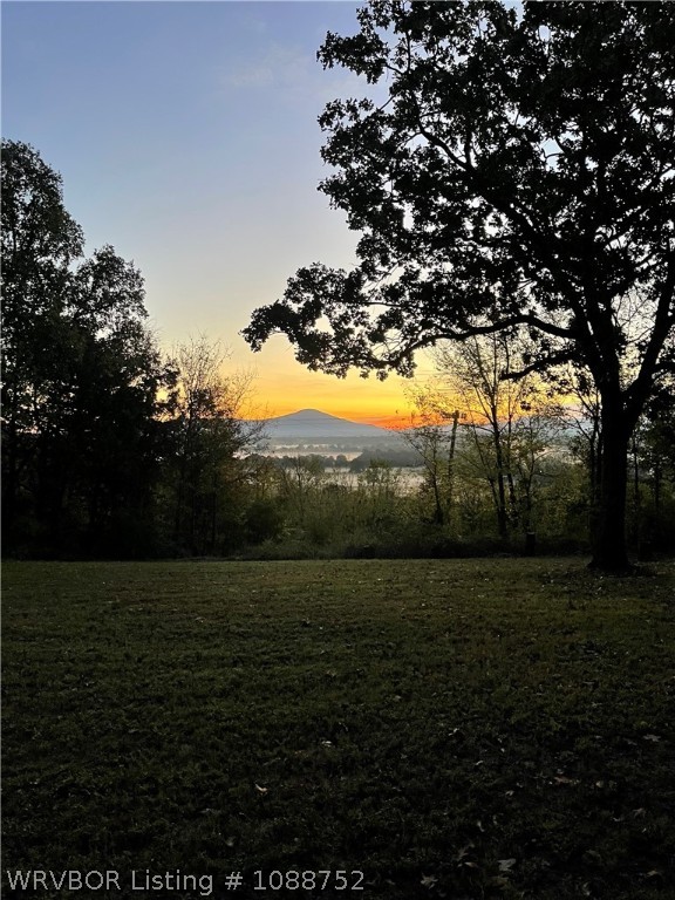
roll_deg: -0.2
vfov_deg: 67.3
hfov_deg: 53.1
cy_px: 450
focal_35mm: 26
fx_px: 676
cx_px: 338
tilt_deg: -1.7
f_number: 1.6
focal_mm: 5.1
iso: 320
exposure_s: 1/60
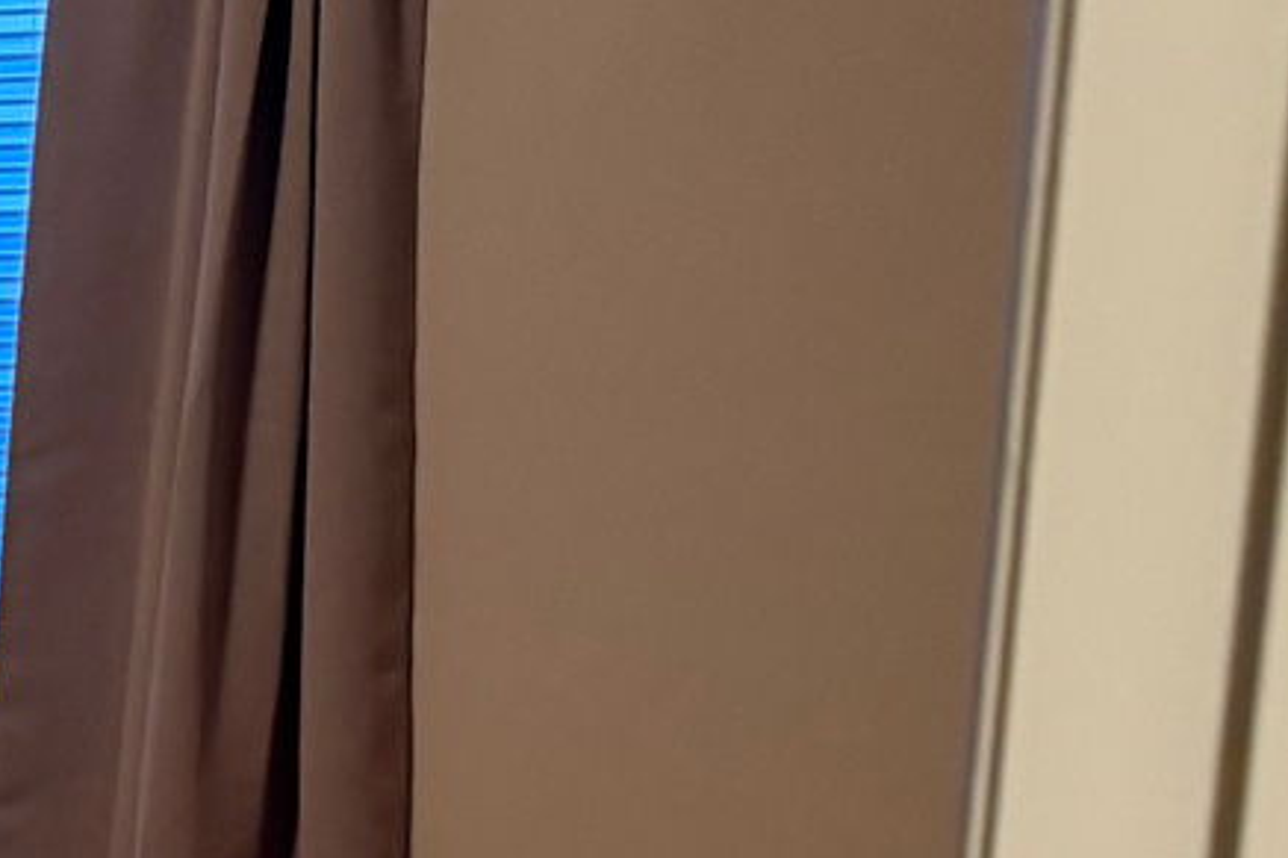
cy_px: 1551
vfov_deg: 10.9
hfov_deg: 15.4
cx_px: -908
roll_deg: +1.2
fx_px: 4184
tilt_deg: -16.0
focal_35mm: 117
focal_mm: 6.76
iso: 500
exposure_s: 1/60
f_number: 1.78
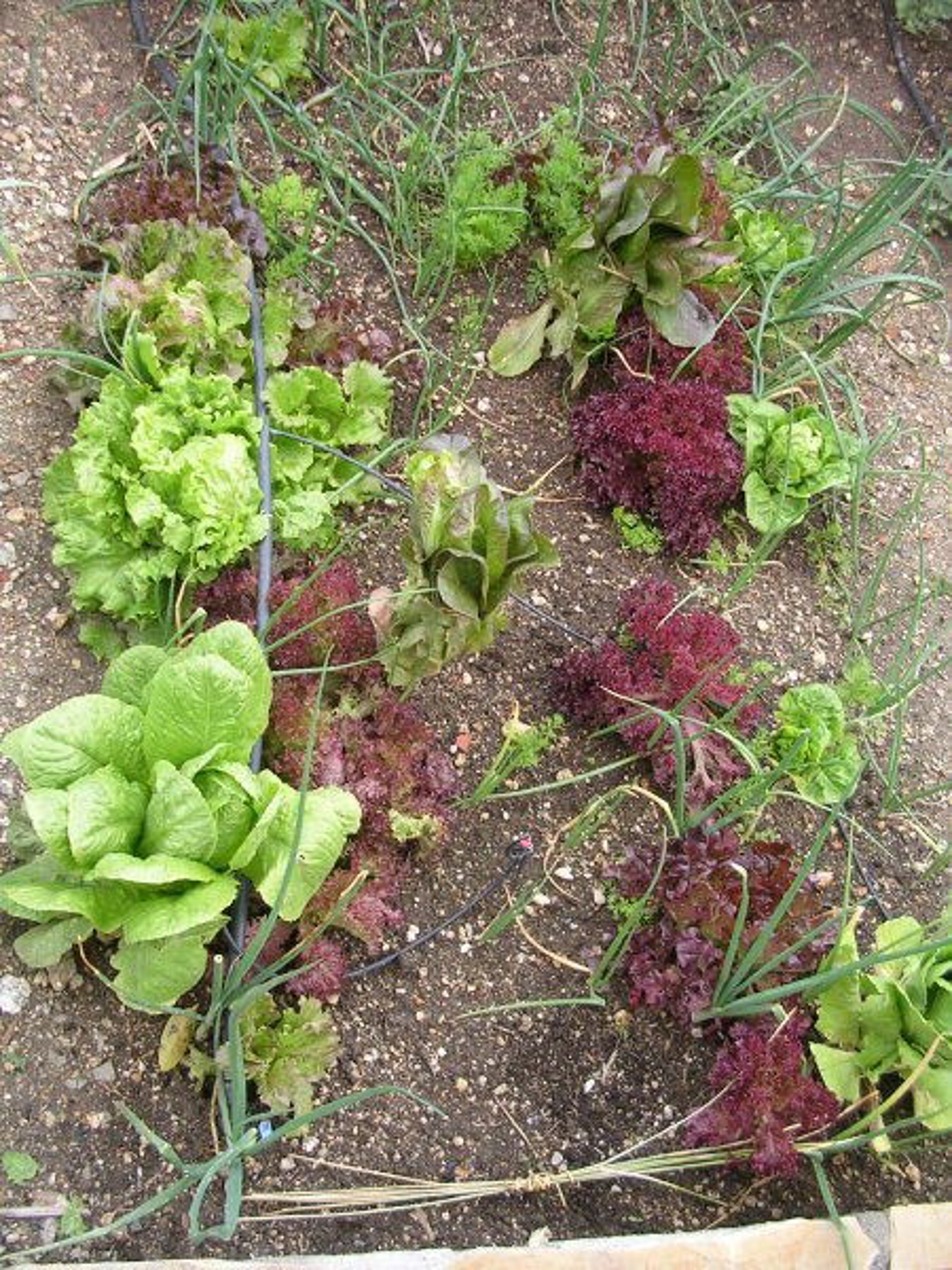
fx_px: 1393
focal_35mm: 38
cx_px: 476
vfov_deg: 49.0
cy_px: 635
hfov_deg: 37.7
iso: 50
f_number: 2.8
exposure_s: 1/124
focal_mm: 5.8
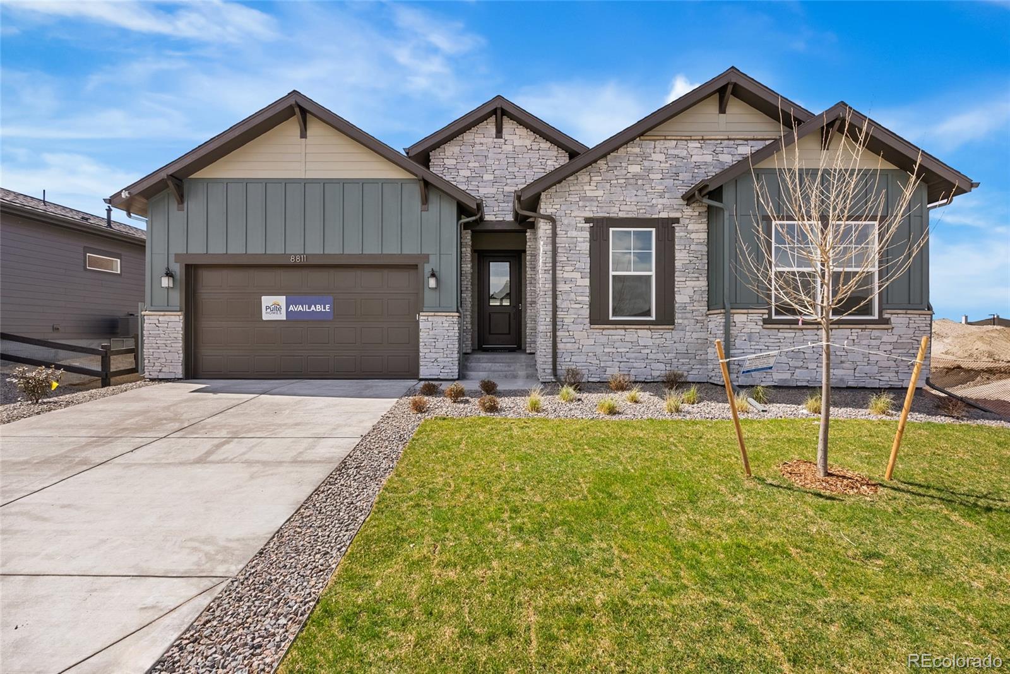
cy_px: 337
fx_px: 477
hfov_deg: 93.3
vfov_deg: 70.5
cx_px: 505
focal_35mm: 17
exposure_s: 1/500
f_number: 8
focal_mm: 17
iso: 200
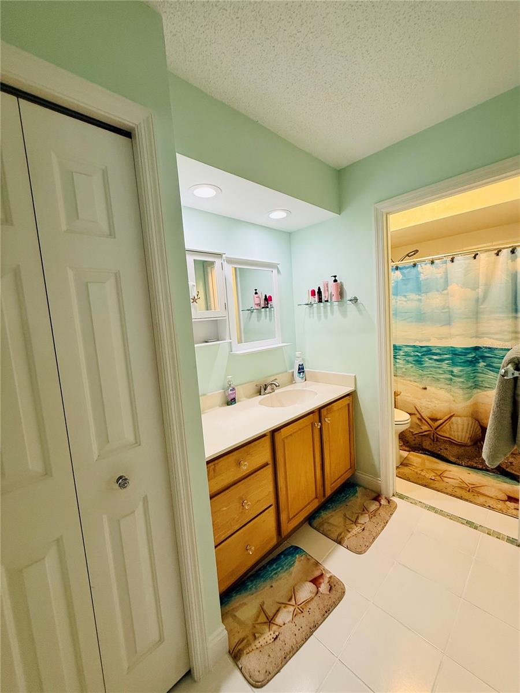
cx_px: 260
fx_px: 280
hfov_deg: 85.7
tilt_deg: -4.1
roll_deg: +3.8
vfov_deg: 102.1
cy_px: 346
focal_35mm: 14
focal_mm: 2.22
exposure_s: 1/120
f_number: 2.2
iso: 100
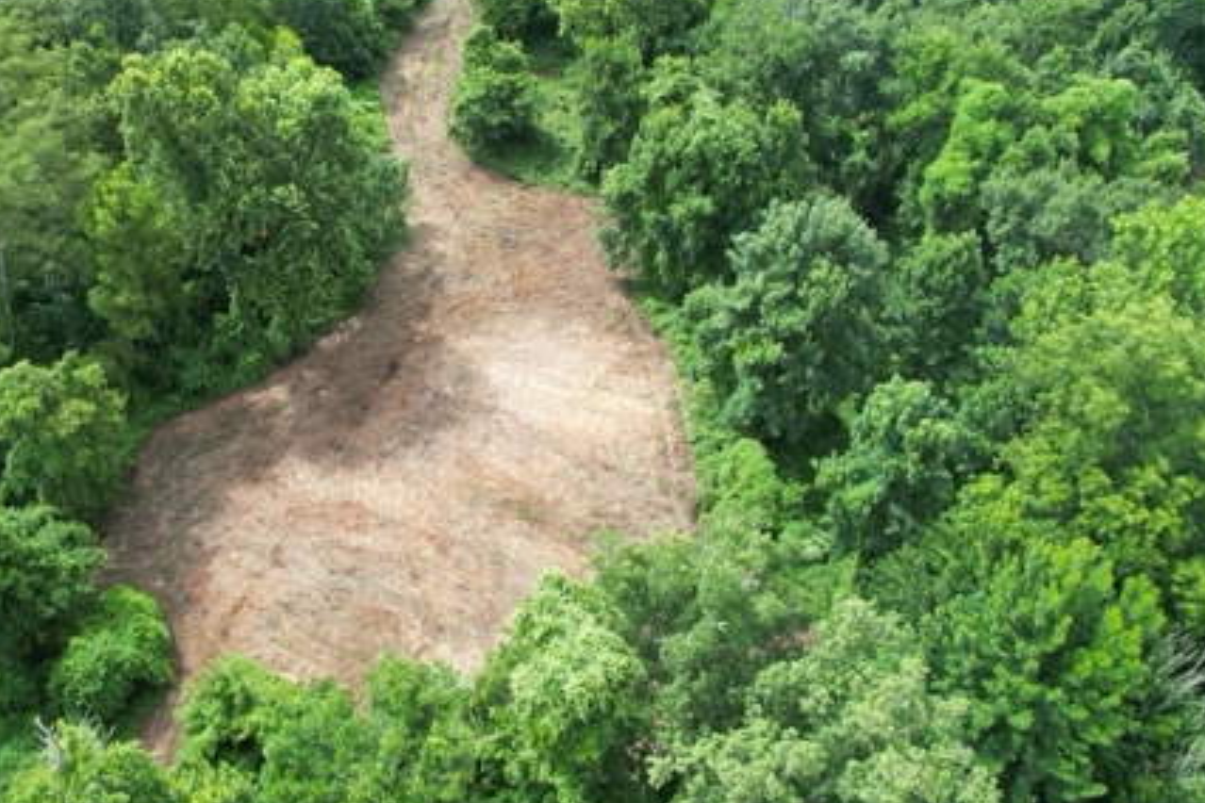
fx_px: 1038
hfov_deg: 59.1
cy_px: 297
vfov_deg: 42.0
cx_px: 413
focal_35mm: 31
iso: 100
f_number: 2.8
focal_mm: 8.38
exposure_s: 1/500
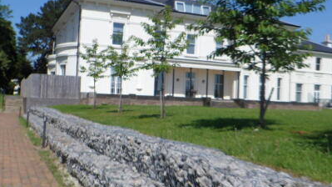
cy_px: 91
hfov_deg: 47.4
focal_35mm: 43
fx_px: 378
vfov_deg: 27.7
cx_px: 176
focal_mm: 4.9
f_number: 9.2
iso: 80
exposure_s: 1/180
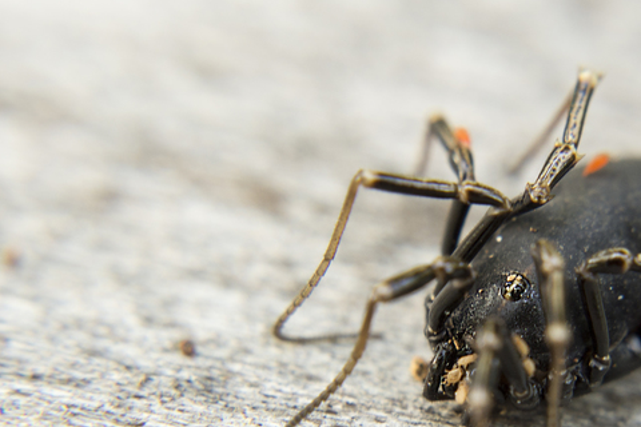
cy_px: 314
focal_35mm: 114
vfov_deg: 12.0
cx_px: 477
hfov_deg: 17.8
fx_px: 2030
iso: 400
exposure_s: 1/13
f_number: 8
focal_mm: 38
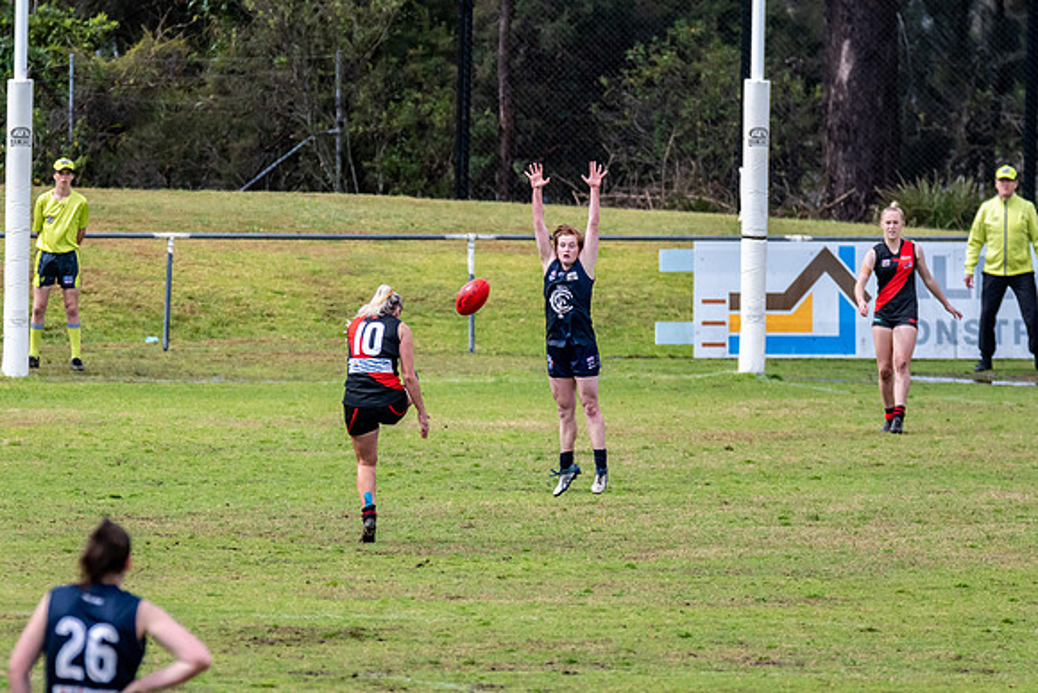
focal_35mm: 600
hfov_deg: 3.4
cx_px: 504
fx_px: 17298
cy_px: 346
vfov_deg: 2.3
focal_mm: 380
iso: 1250
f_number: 7.1
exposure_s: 1/3200
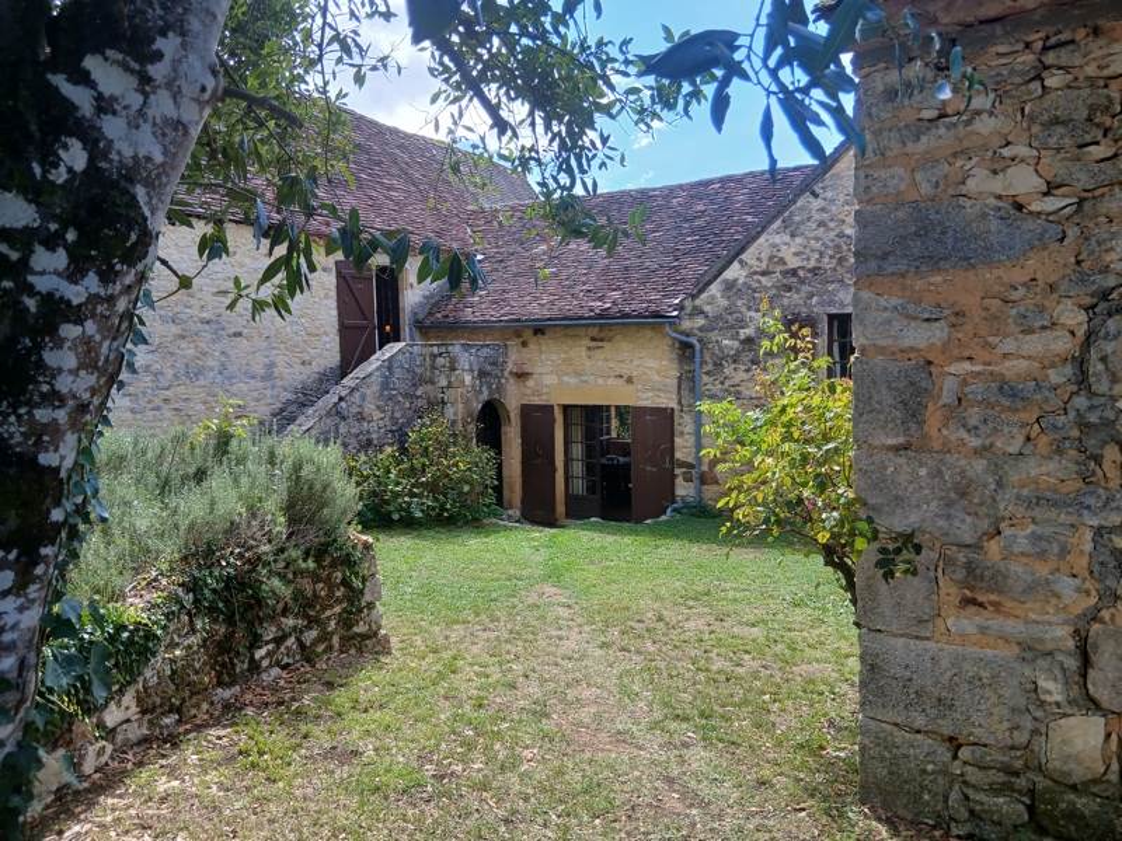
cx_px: 561
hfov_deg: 67.3
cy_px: 420
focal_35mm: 26
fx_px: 843
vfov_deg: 53.1
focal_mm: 3.98
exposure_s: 1/103
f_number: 1.8
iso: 20
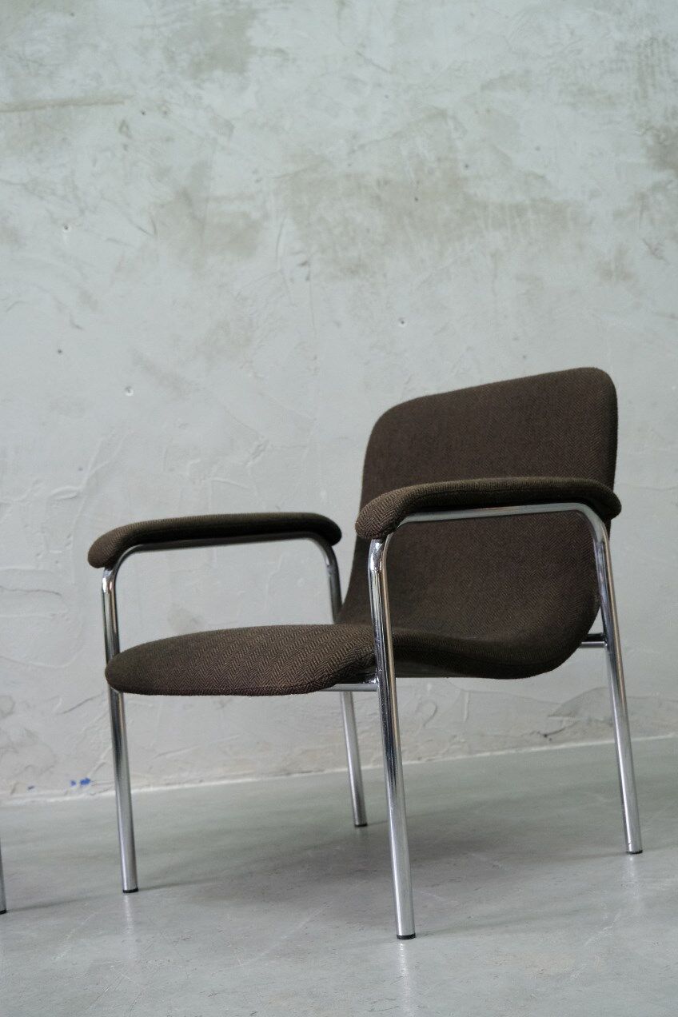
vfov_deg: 40.3
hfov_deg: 27.5
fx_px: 1384
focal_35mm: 49
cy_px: 508
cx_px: 339
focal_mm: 32.5
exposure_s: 1/50
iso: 2500
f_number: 4
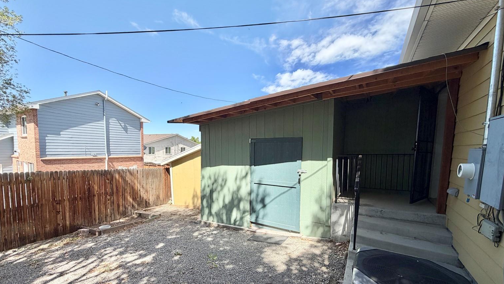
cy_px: 165
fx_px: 214
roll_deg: +0.8
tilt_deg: -5.5
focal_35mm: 16
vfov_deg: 66.7
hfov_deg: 99.3
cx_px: 246
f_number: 2.2
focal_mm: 2.22
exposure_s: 1/770
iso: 40
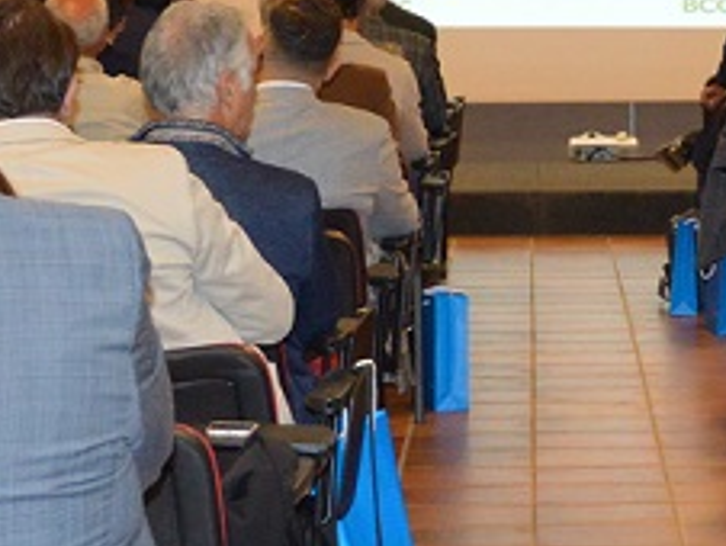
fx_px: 3842
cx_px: 642
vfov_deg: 8.1
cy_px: 95
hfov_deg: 10.7
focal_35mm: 183
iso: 1400
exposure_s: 1/60
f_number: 4
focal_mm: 26
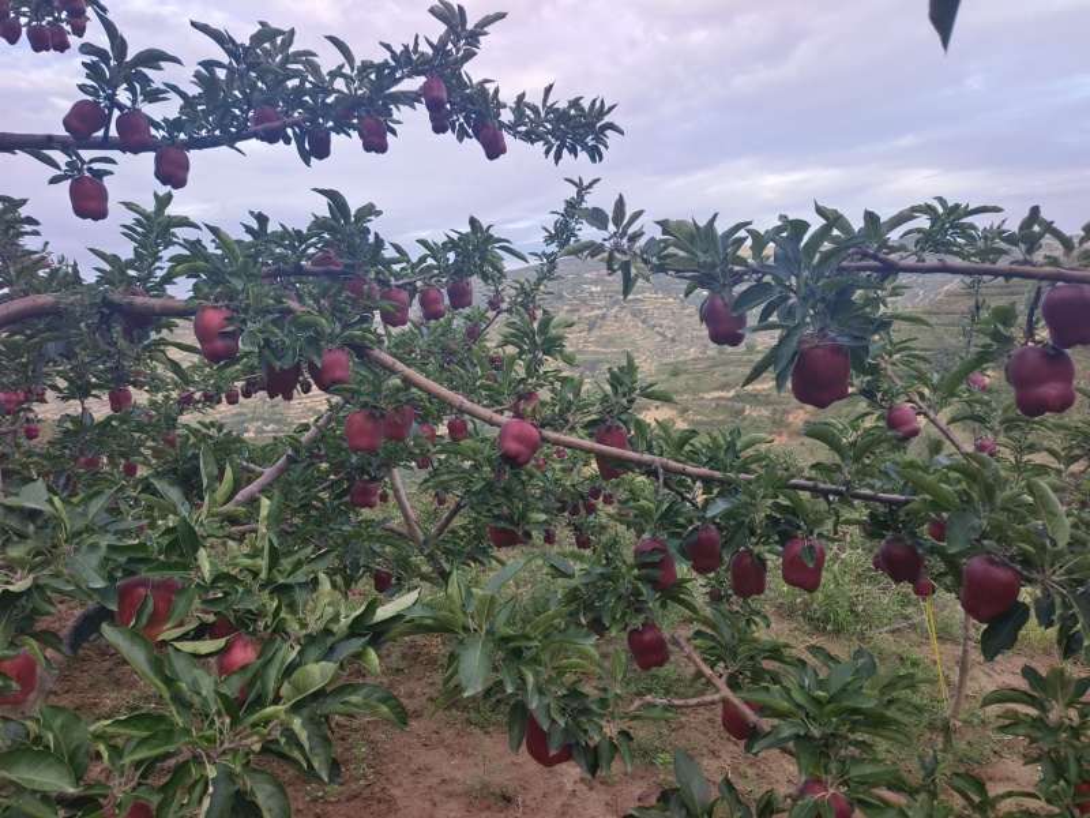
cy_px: 409
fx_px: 724
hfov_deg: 73.9
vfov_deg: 58.9
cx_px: 545
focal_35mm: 23
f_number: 1.75
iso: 106
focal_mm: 5.5
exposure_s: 1/100
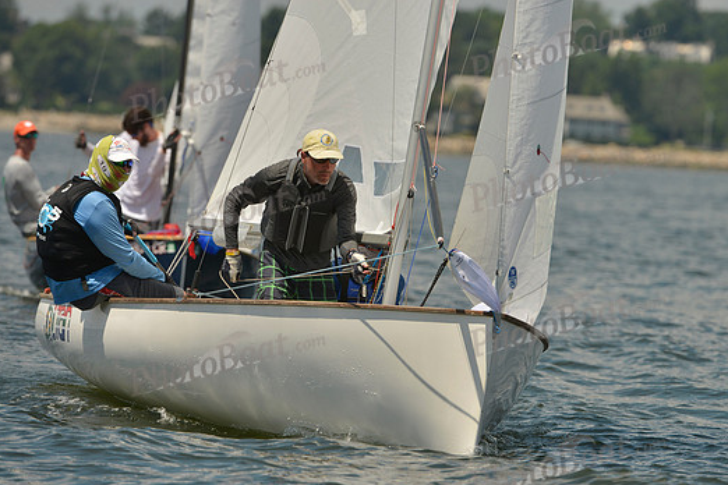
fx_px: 8533
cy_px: 268
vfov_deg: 3.3
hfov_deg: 4.9
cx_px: 399
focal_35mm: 422
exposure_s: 1/1250
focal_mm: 380
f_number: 8
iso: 200
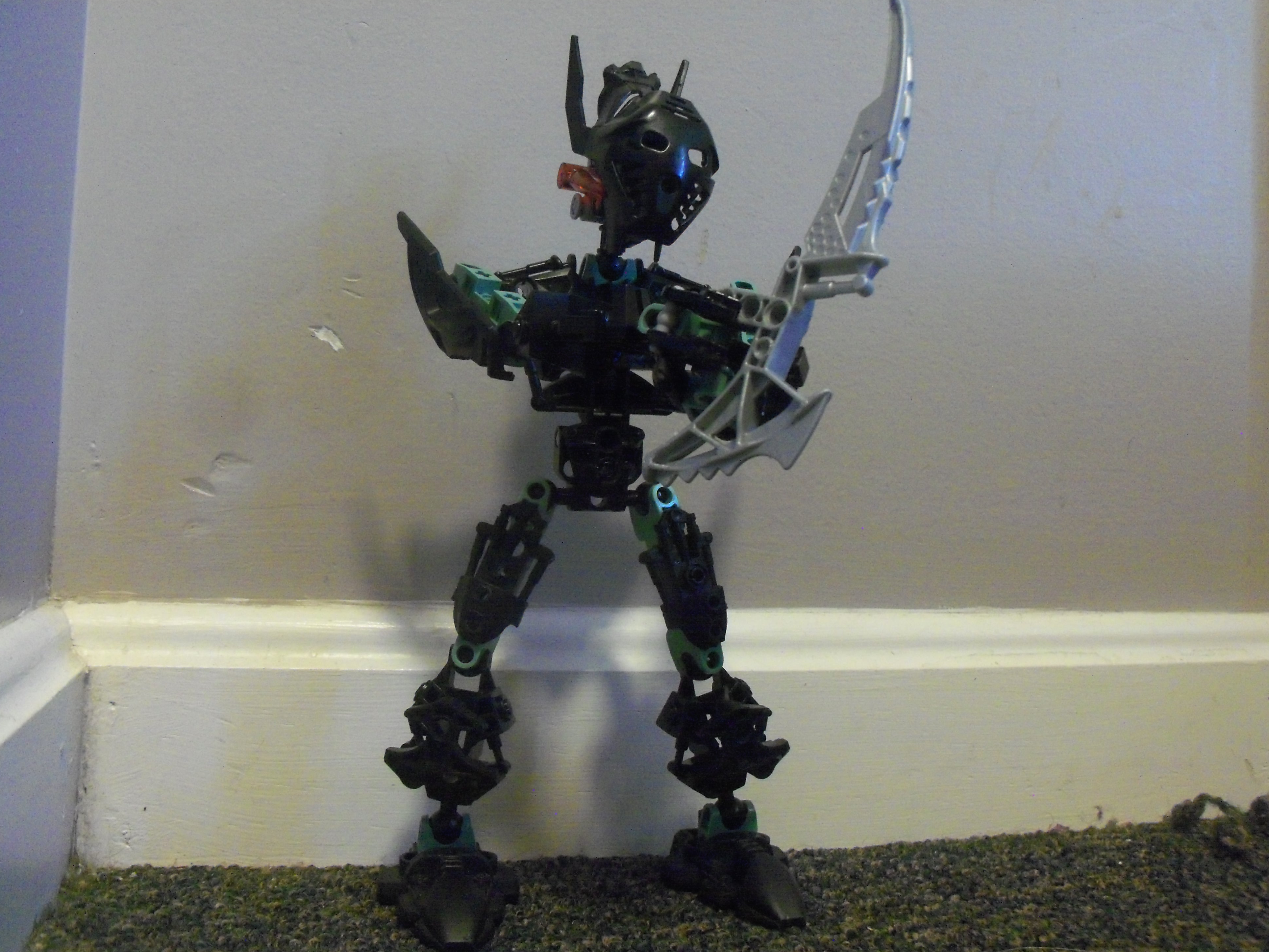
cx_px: 635
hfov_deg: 51.4
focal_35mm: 36
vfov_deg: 39.7
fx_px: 1320
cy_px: 483
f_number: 3
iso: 400
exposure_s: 1/3.2
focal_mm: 6.3
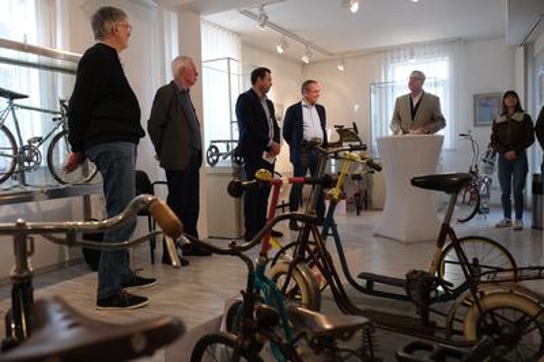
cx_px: 272
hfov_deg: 63.7
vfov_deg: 44.9
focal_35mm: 29
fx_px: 438
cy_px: 181
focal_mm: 19
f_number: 4.5
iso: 2000
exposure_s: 1/160
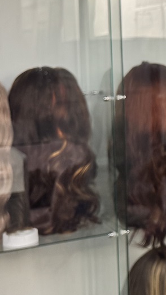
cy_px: 81
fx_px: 665
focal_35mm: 85
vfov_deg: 24.8
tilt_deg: -2.3
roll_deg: +2.2
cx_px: 376
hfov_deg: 12.0
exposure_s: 1/121
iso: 100
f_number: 1.78
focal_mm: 6.76
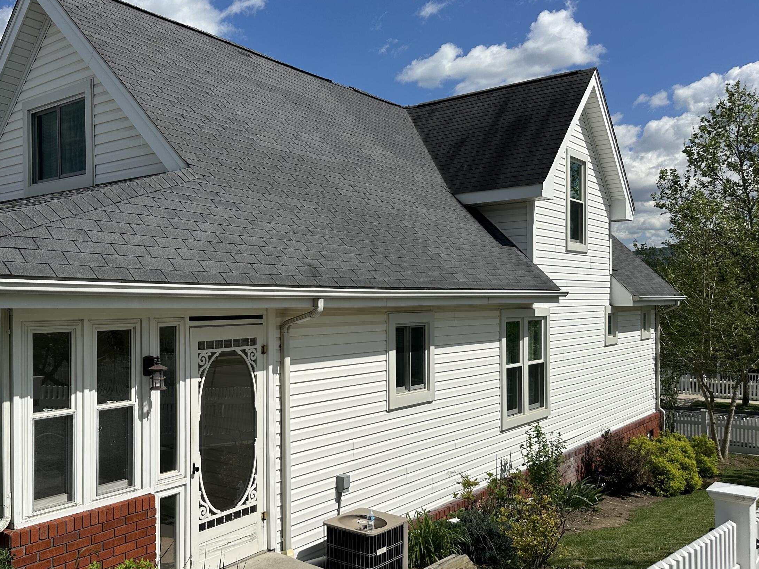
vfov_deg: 42.9
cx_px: 274
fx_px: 723
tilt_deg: -1.4
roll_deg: +0.2
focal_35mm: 33
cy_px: 300
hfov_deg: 54.6
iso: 80
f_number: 1.78
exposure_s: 1/10753
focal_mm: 6.86
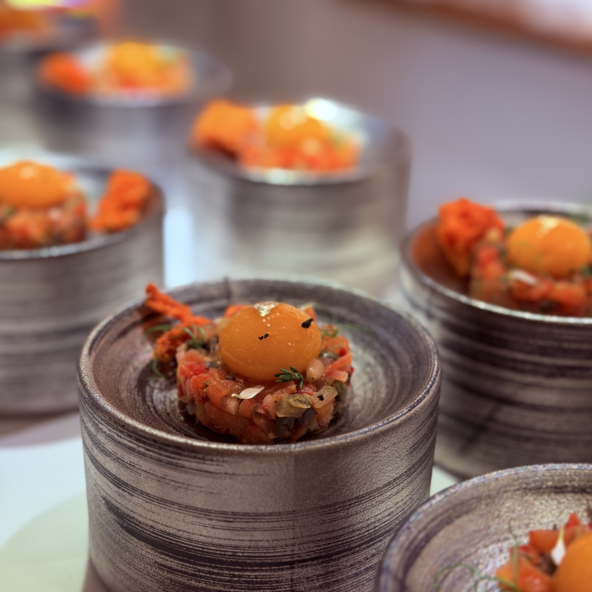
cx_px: 297
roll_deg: -2.3
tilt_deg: -24.2
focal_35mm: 57
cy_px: 280
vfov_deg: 30.0
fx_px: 1103
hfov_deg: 30.0
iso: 160
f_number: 1.78
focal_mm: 6.76
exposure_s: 1/60
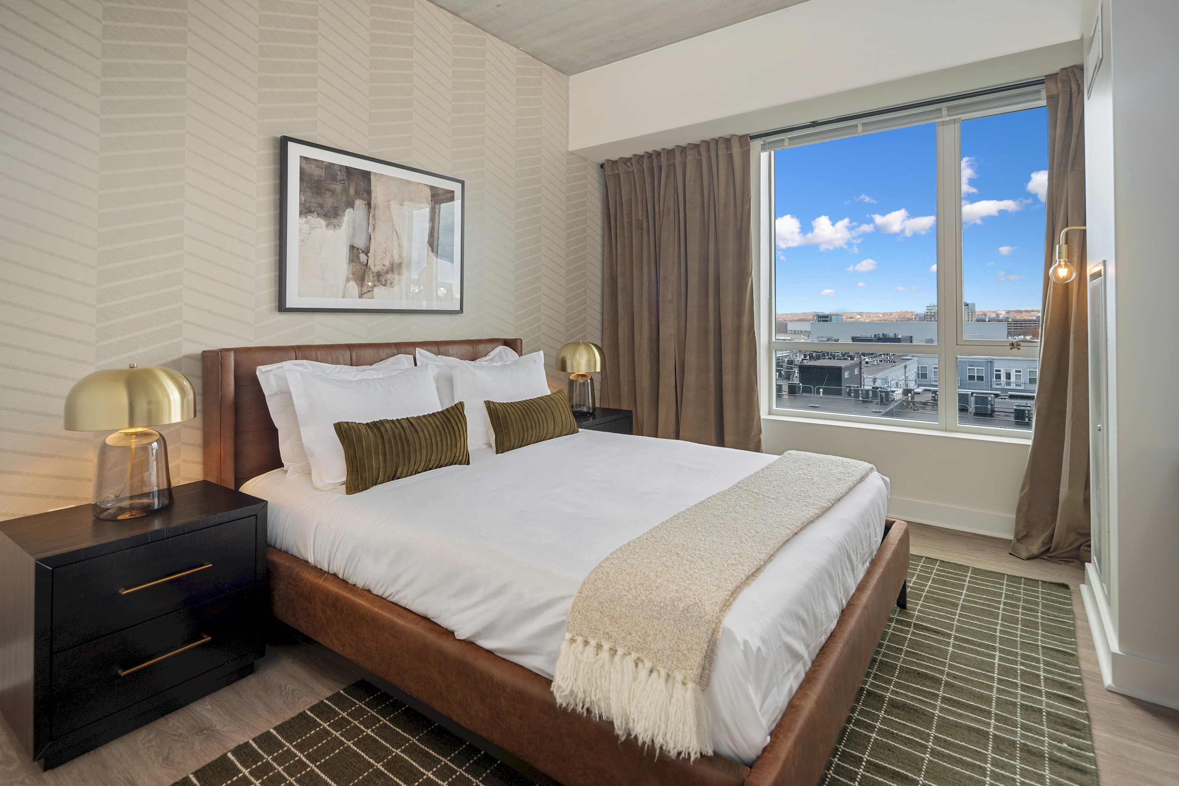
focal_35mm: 17
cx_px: 590
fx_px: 557
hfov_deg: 93.3
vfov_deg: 70.4
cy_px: 393
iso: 250
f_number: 9
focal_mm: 17
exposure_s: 1/3
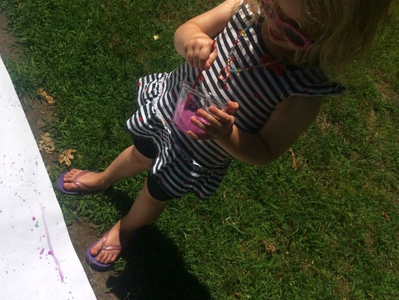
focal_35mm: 40
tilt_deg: -44.8
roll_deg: -39.1
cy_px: 98
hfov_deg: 46.2
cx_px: 139
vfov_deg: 35.6
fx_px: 461
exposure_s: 1/13699
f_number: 2.2
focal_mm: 4.15
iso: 40
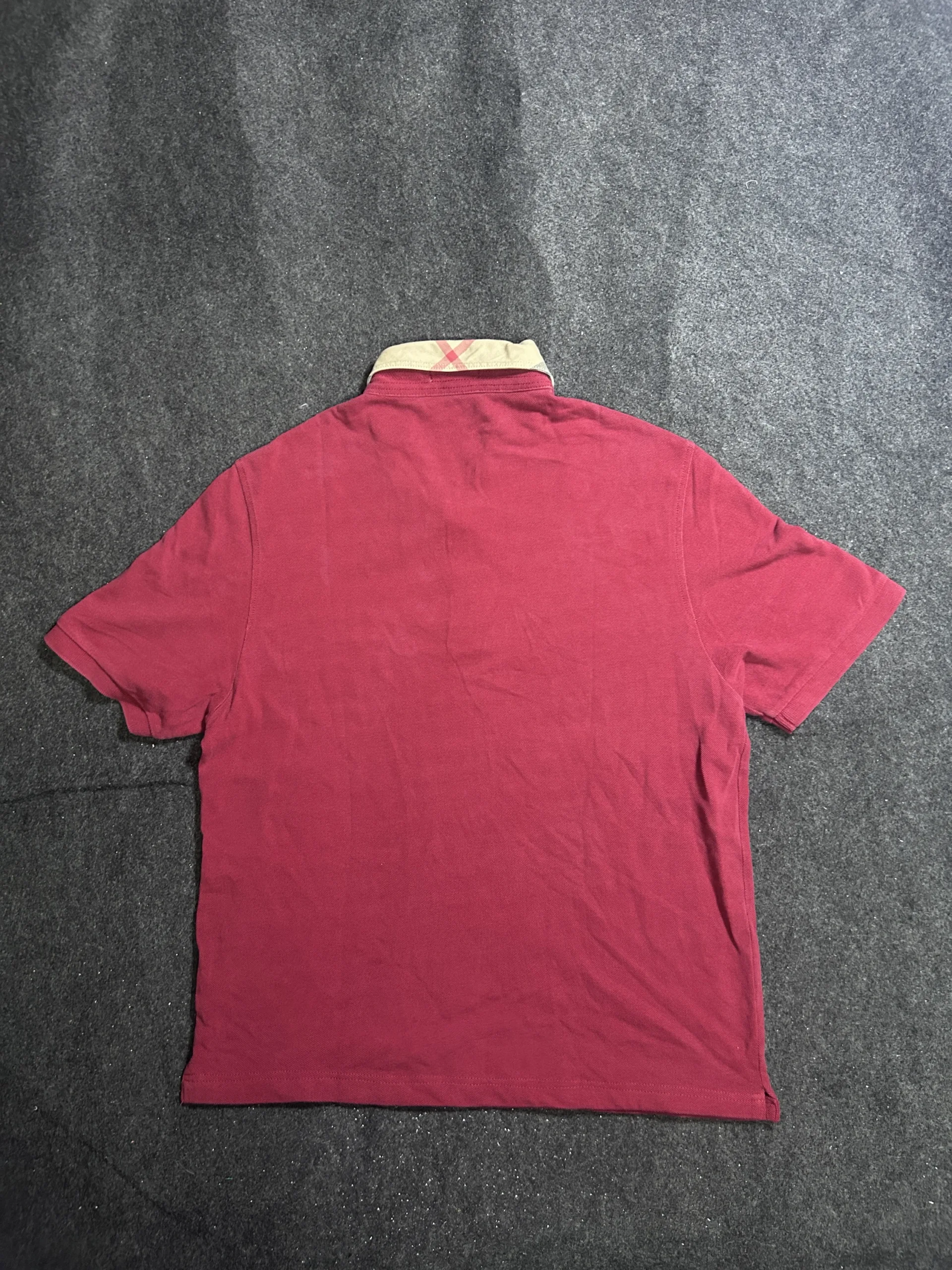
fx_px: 953
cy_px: 635
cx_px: 476
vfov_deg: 67.3
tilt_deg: -61.7
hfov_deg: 53.1
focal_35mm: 26
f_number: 1.5
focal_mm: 5.7
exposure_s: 1/50
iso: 400
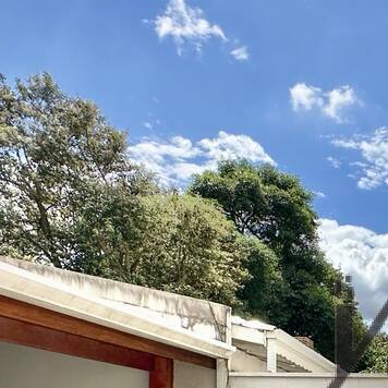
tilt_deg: -0.4
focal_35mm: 50
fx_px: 634
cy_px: 452
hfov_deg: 28.9
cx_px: 480
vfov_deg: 29.7
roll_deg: -0.2
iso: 50
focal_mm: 2.22
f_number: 2.2
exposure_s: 1/3125
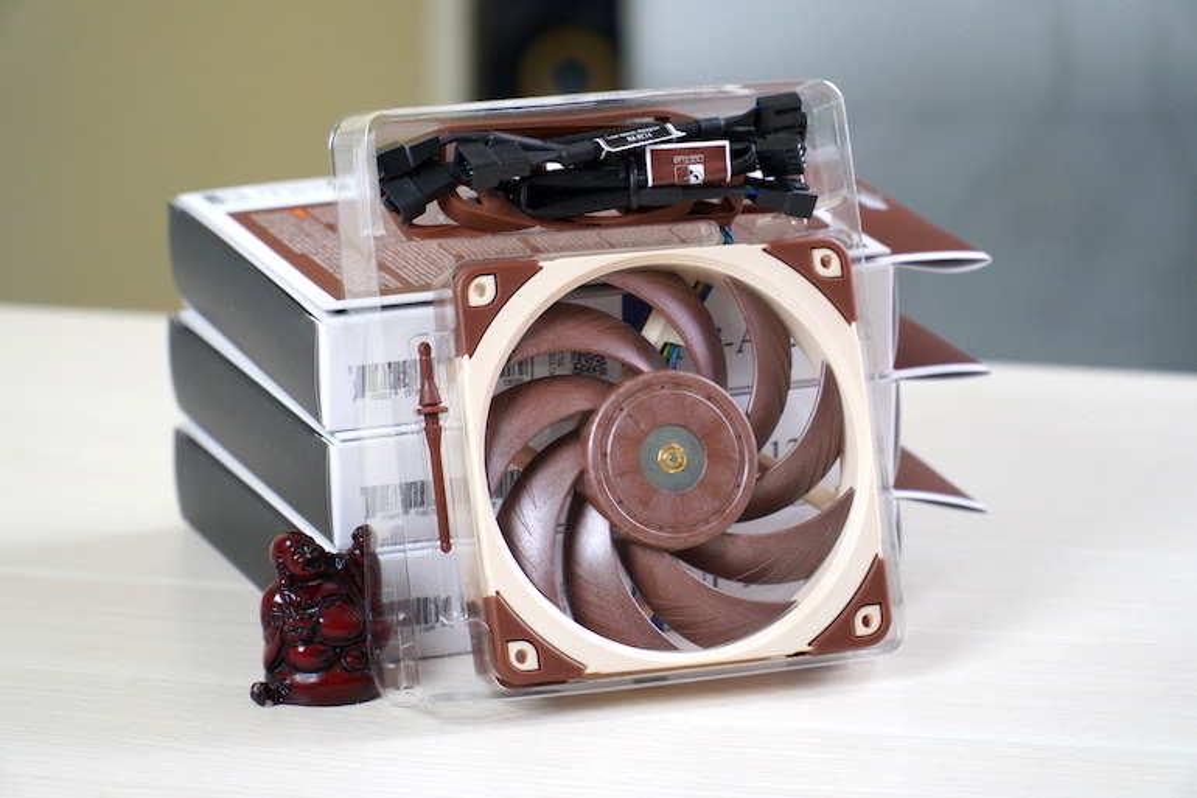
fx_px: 5235
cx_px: 598
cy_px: 399
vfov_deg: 8.7
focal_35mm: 158
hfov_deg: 13.0
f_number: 4
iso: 800
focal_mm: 105
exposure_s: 1/80
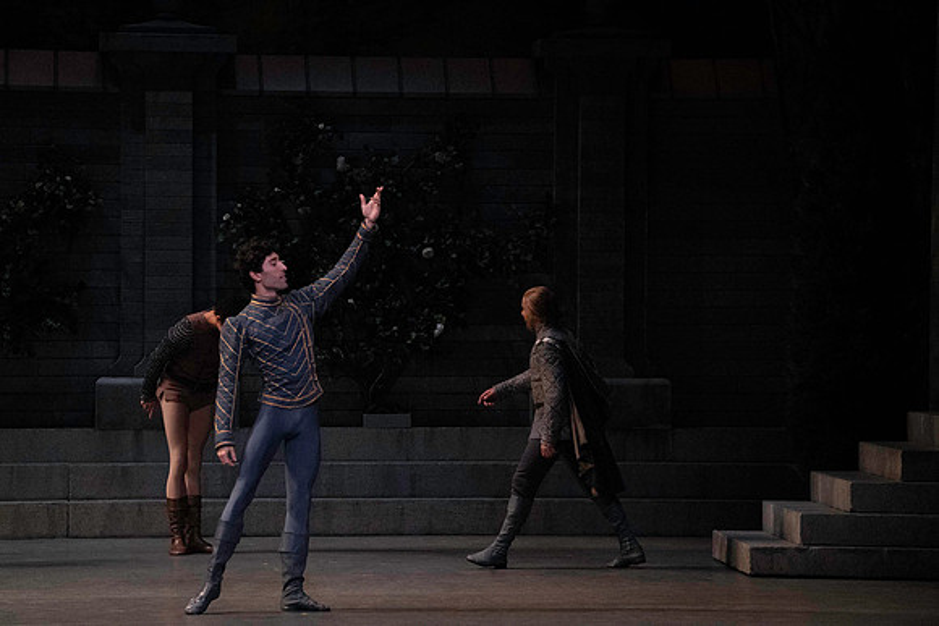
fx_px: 4800
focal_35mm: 184
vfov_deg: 7.5
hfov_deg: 11.2
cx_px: 470
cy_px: 313
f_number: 11
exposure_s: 1/400
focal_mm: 184
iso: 16000
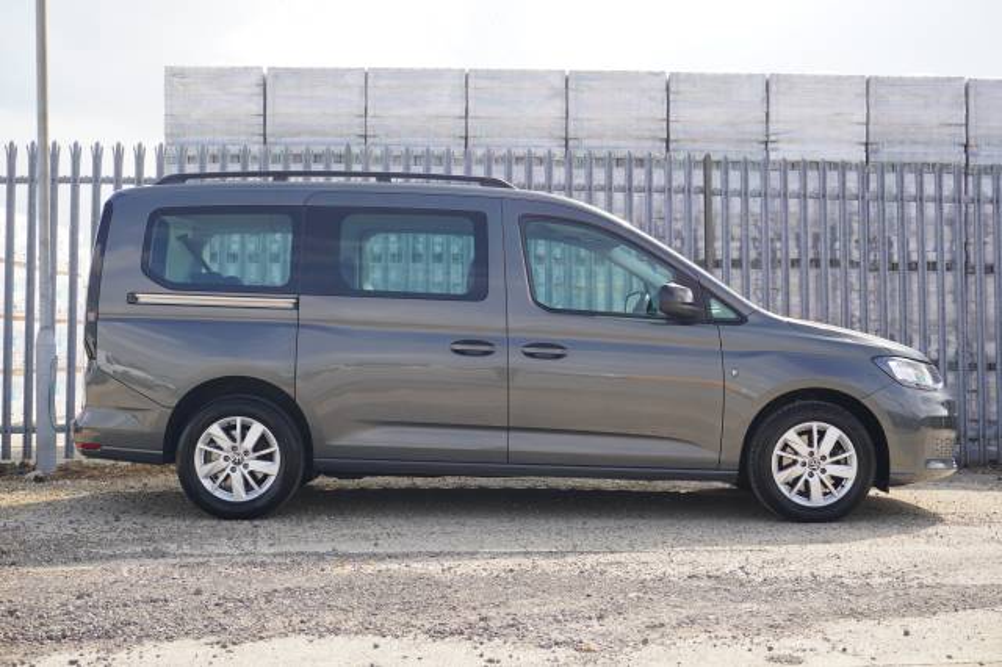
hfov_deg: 38.9
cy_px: 334
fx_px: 1419
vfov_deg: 26.5
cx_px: 501
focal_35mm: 51
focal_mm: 34
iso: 100
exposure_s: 1/80
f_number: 6.3
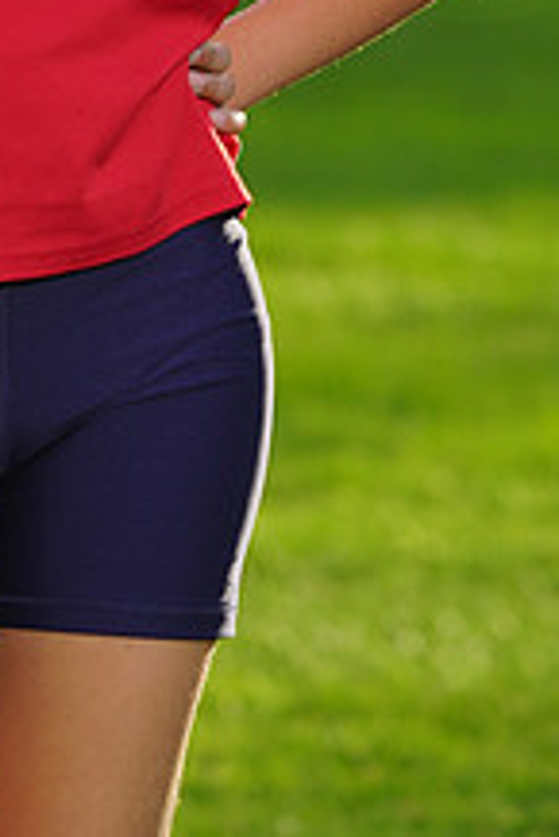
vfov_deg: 2.9
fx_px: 16277
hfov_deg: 2.0
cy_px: -235
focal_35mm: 700
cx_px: -52
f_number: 8
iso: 160
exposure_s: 1/250
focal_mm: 262
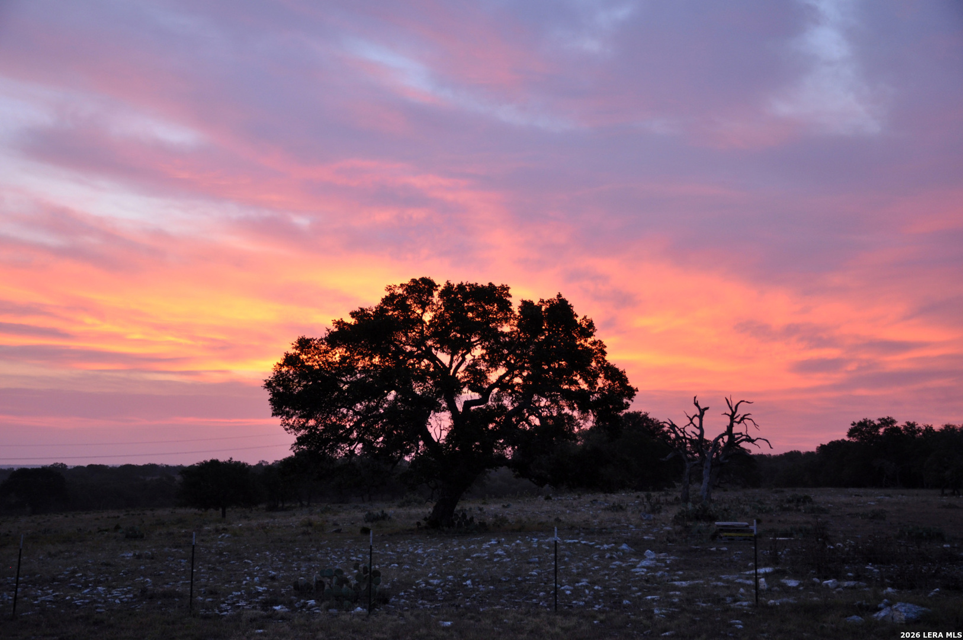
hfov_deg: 46.4
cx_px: 482
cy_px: 320
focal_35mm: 42
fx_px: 1122
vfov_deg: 31.8
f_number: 4
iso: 400
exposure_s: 1/20
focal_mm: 28
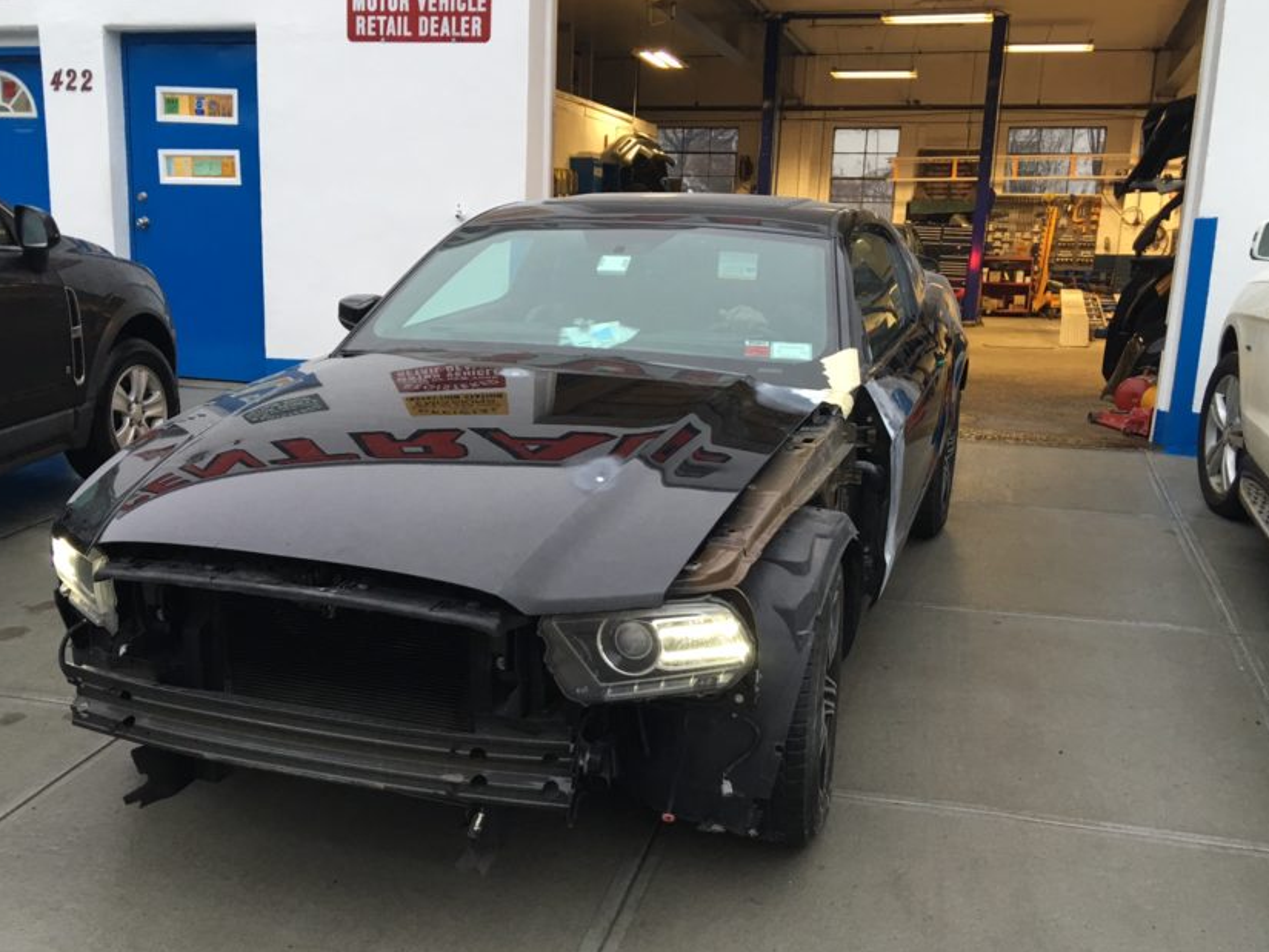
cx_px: 615
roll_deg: -2.7
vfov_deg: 39.5
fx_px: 1320
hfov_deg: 51.3
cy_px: 563
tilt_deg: -13.0
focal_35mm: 36
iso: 32
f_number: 2.2
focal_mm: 4.15
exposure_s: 1/15
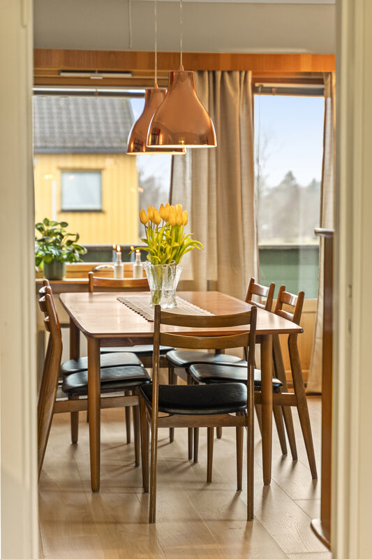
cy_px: 280
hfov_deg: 18.2
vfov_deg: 27.0
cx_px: 186
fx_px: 1163
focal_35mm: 75
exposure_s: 1/20
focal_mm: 75
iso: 800
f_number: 3.5
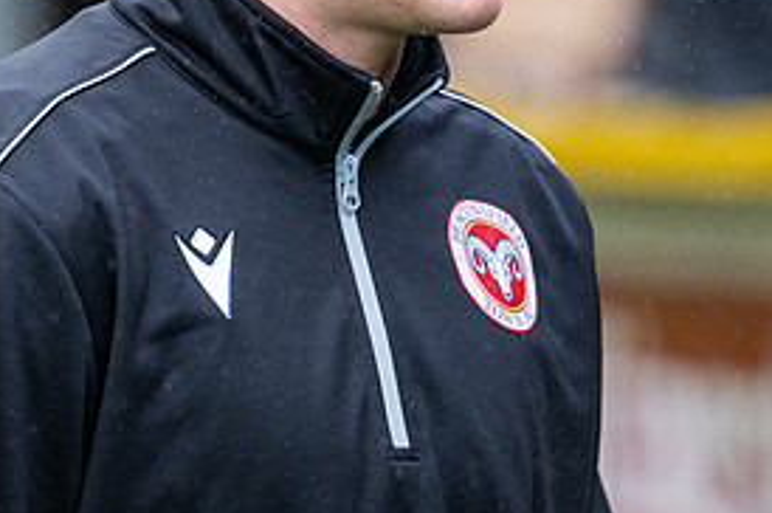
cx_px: 471
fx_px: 13065
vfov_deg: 2.2
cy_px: 51
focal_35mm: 610
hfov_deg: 3.4
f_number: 2.8
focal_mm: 165
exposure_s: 1/640
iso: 800
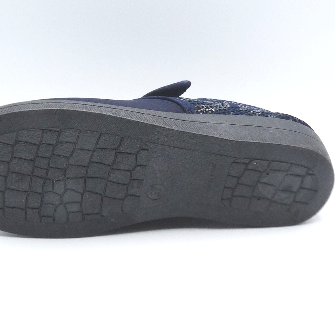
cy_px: 168
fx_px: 624
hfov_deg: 30.0
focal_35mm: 57
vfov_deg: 30.0
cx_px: 143
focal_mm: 4.8
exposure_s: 1/160
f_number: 4
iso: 100
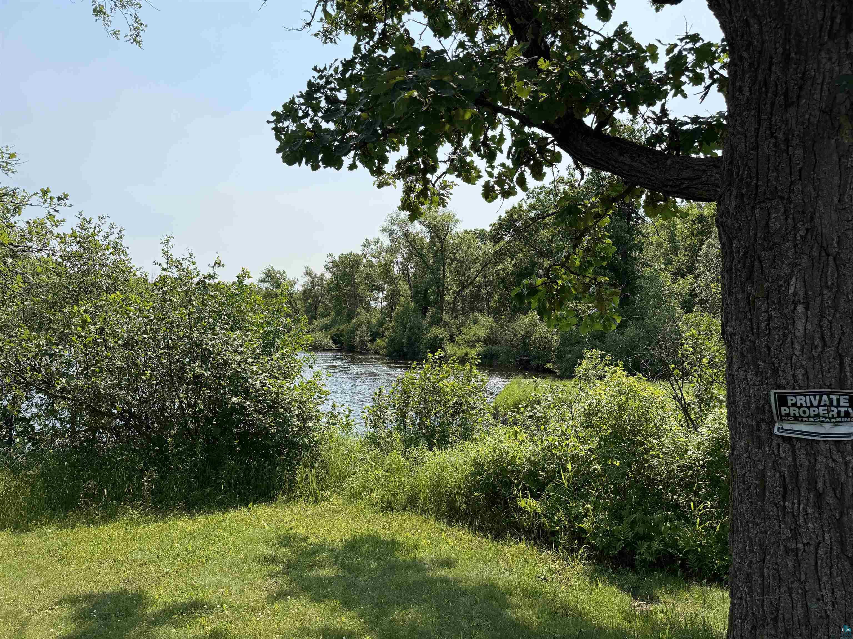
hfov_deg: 71.6
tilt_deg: +0.3
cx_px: 426
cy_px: 320
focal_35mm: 24
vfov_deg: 56.8
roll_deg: +0.2
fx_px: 591
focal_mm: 6.76
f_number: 1.78
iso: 80
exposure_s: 1/5319
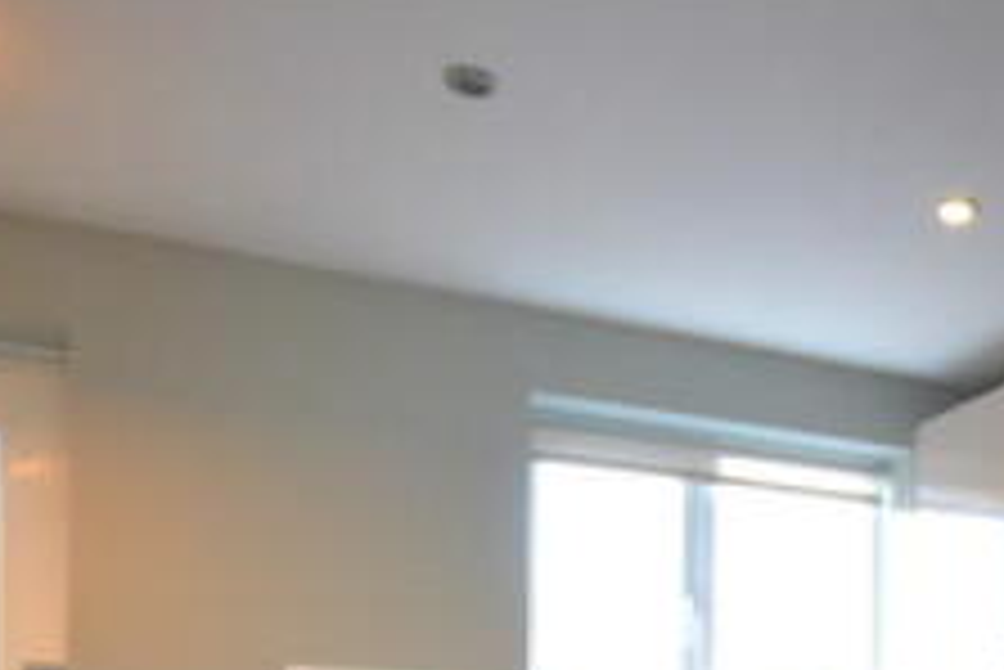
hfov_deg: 41.0
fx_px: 1228
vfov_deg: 26.8
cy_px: 821
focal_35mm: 44
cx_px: 907
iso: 1250
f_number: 3.5
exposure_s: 1/60
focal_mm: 10
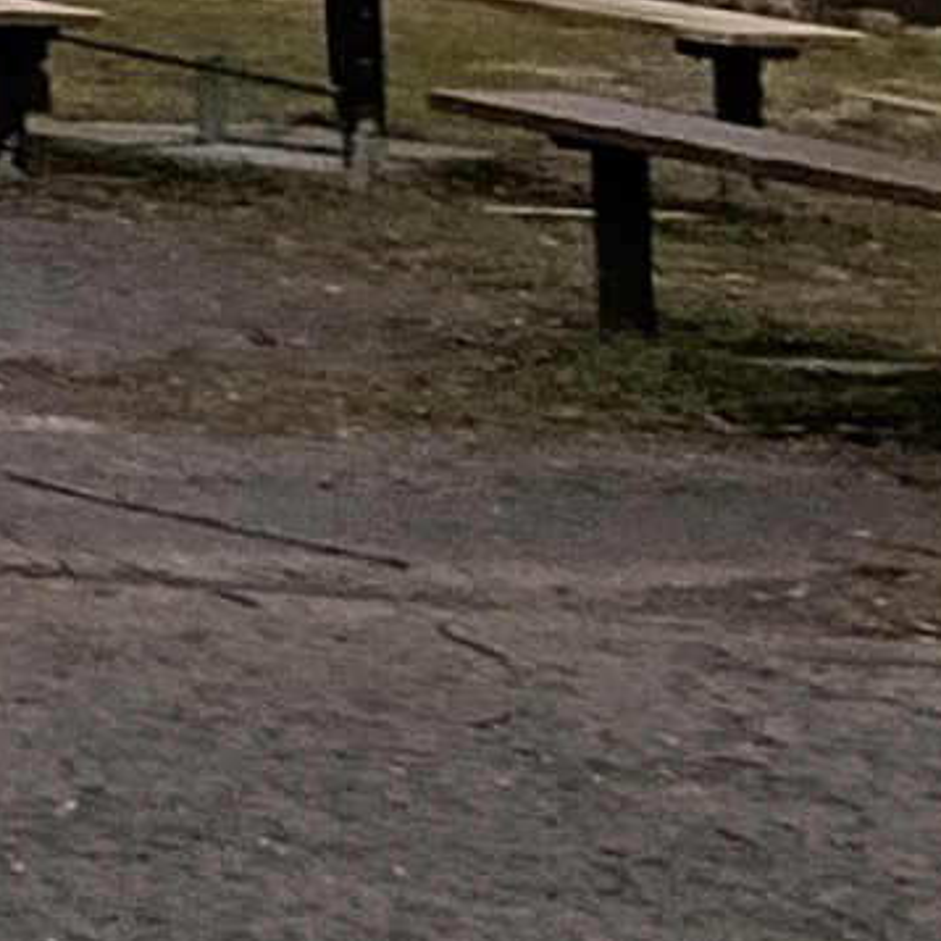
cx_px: -3186
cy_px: -492
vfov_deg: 12.8
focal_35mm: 129
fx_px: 3967
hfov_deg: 7.4
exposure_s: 1/810
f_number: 2.2
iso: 50
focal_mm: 1.65
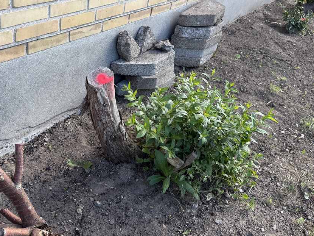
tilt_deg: -34.8
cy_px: 133
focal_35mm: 37
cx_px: 131
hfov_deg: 49.9
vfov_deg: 38.6
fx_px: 336
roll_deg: -10.9
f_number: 1.78
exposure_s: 1/528
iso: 80
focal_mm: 6.76
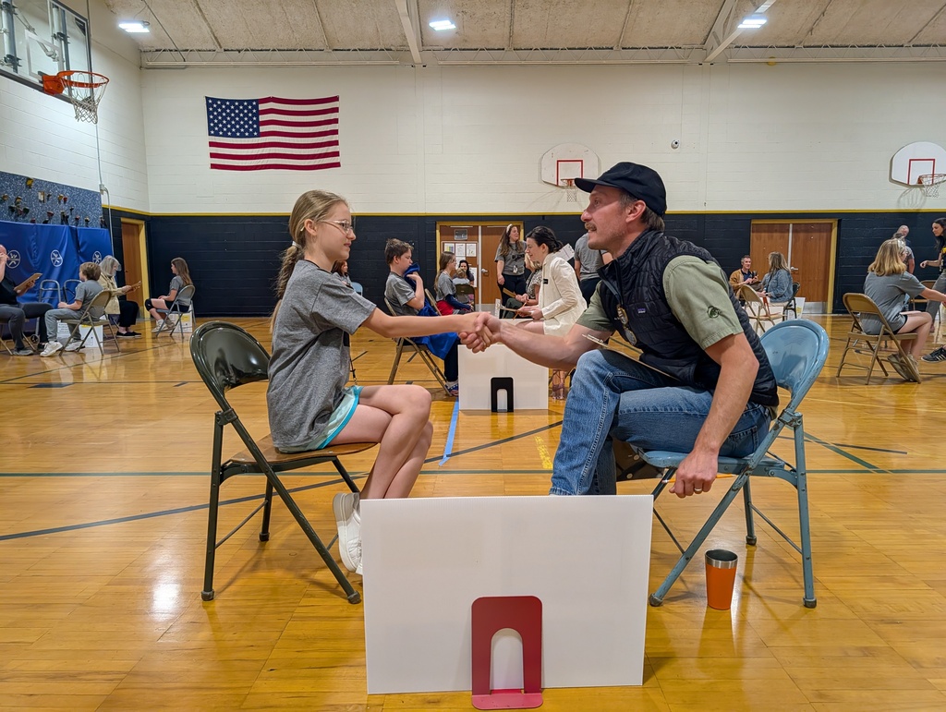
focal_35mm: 24
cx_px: 473
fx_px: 657
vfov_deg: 56.9
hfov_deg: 71.5
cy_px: 356
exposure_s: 1/130
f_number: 1.68
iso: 49
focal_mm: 6.9
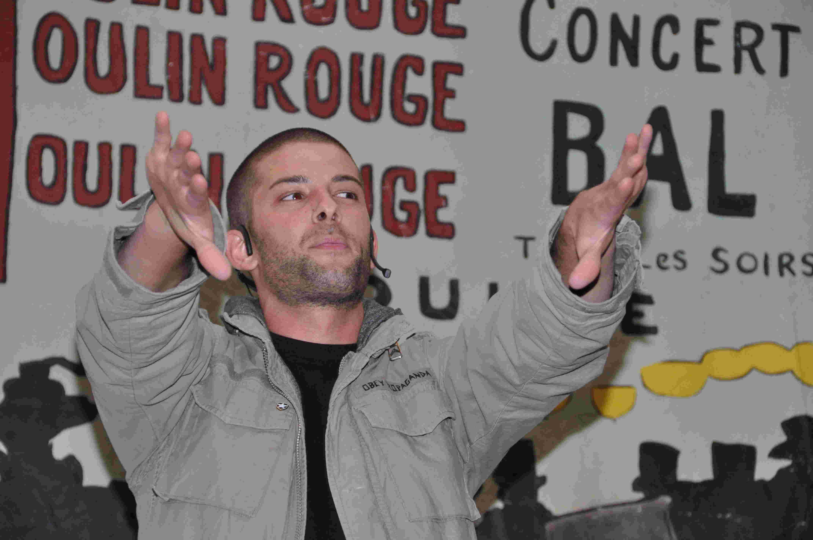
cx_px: 406
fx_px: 3553
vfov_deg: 8.7
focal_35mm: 158
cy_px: 270
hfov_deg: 13.1
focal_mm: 105
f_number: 6.3
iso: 1250
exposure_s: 1/60
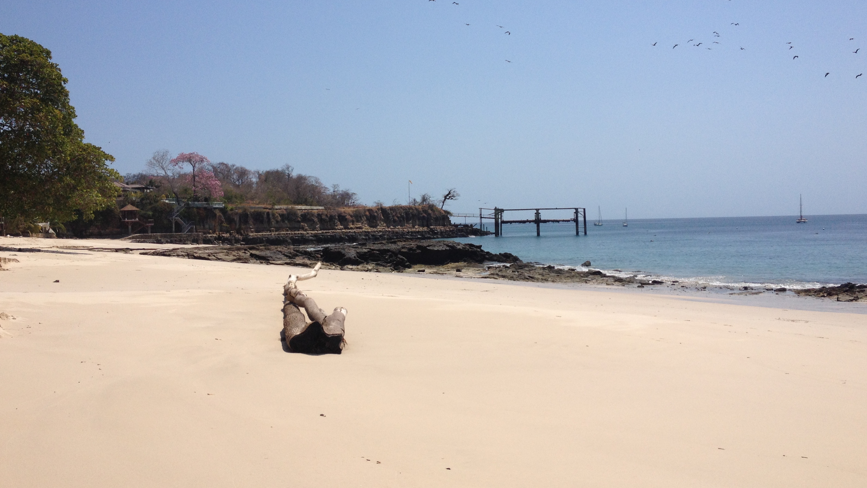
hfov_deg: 51.6
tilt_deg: -1.6
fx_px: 897
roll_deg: +1.5
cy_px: 204
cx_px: 435
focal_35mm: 39
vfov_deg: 30.4
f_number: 2.4
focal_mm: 4.28
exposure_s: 1/4255
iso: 50
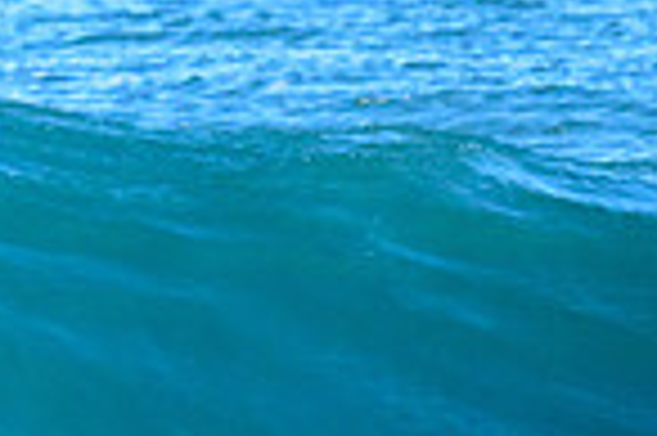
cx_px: -590
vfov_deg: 0.4
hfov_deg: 0.7
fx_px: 57896
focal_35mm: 3176
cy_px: 425
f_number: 8
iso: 2500
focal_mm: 800
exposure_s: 1/2000
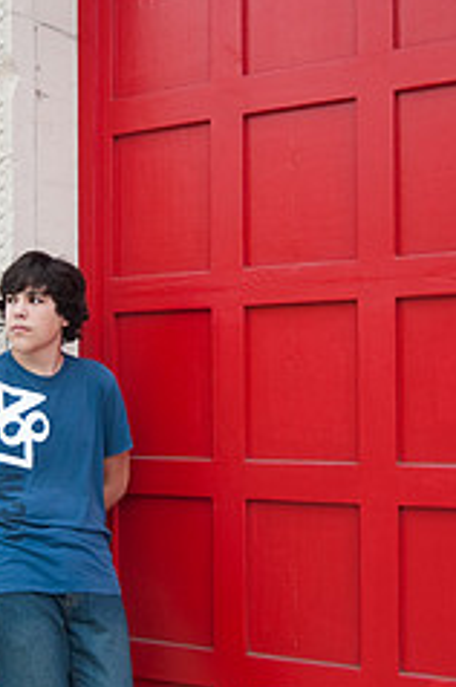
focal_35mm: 53
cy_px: 404
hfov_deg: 25.1
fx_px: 1010
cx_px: 111
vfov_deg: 37.5
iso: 200
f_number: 2.8
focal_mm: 28
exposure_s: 1/100
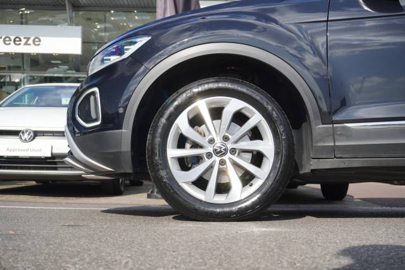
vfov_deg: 28.9
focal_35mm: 46
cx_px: 202
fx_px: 523
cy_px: 135
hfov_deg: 42.3
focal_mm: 31
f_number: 5.6
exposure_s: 1/200
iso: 100
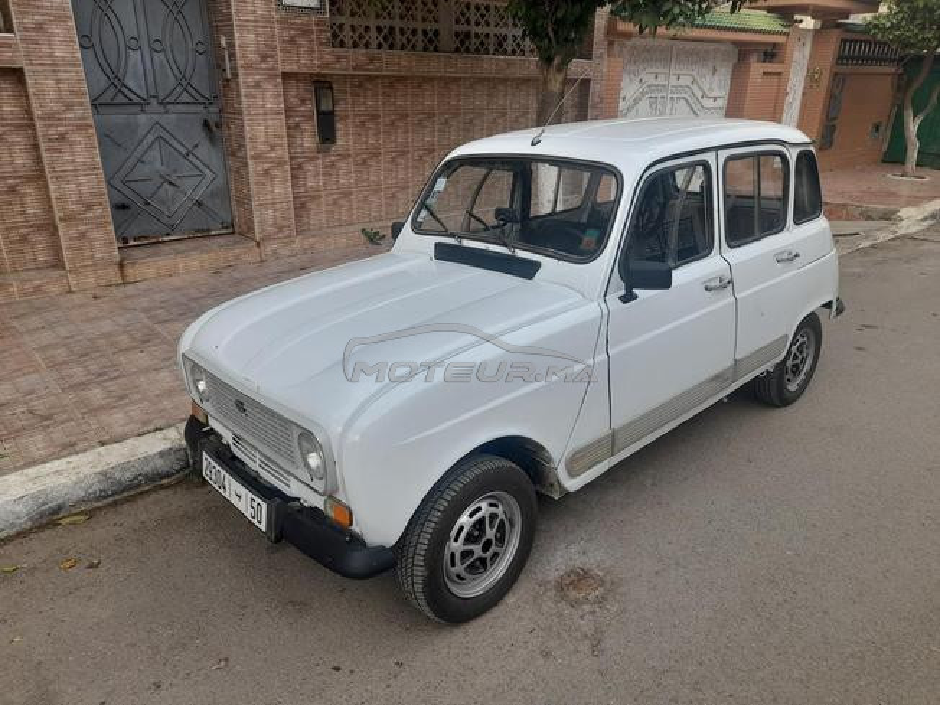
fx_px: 679
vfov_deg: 54.9
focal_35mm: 25
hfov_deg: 69.4
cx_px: 470
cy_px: 352
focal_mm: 4.6
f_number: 2
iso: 20
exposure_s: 1/180
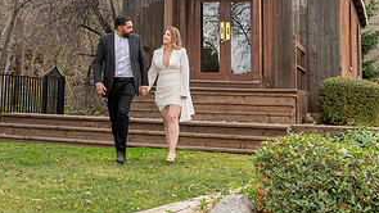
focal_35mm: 67
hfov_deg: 31.2
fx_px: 673
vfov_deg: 17.5
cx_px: 122
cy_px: -8
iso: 200
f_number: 5.6
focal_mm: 24
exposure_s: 1/125
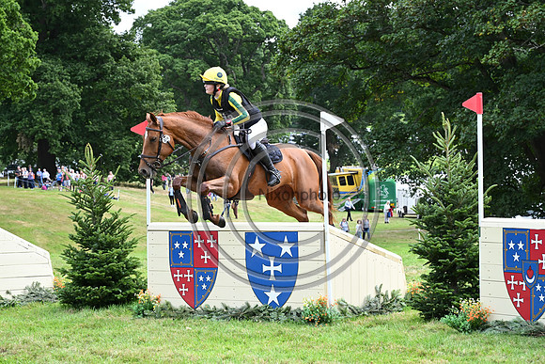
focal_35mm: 105
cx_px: 272
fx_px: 1590
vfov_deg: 13.0
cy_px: 182
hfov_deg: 19.5
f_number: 9
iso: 2800
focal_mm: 105
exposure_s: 1/1250
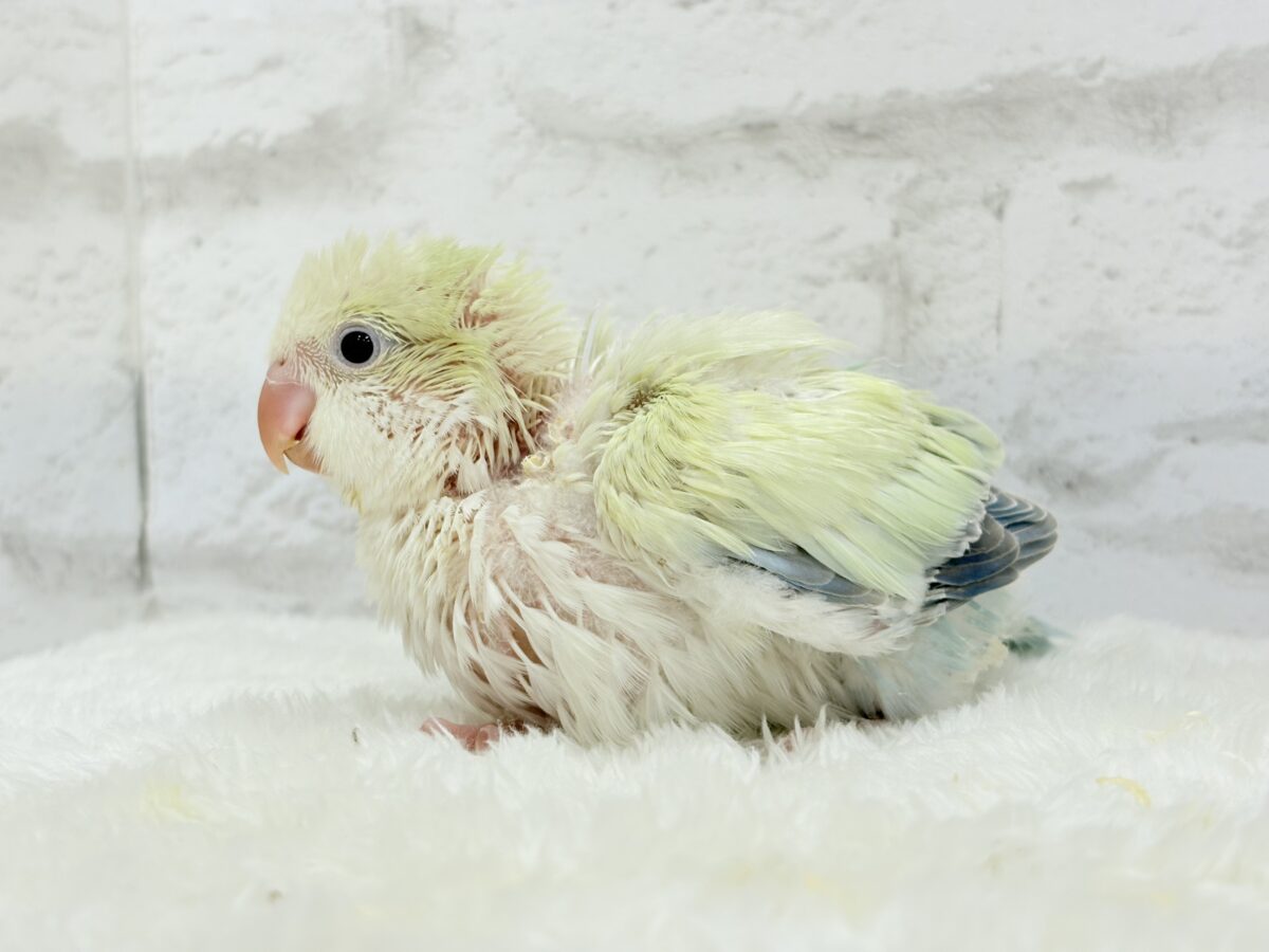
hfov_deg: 36.8
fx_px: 1906
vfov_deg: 28.0
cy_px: 476
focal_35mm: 52
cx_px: 634
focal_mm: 5.96
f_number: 1.6
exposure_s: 1/100
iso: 64
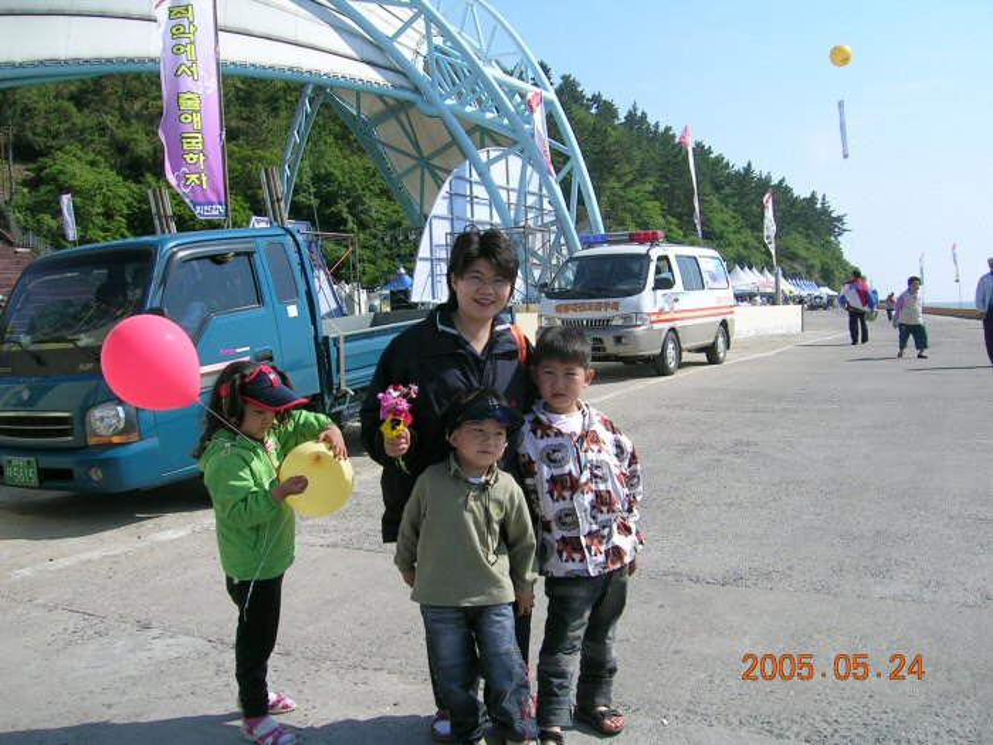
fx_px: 1004
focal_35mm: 35
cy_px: 372
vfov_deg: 40.7
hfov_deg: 52.6
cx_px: 496
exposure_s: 1/456
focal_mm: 5.4
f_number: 4.8
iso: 50
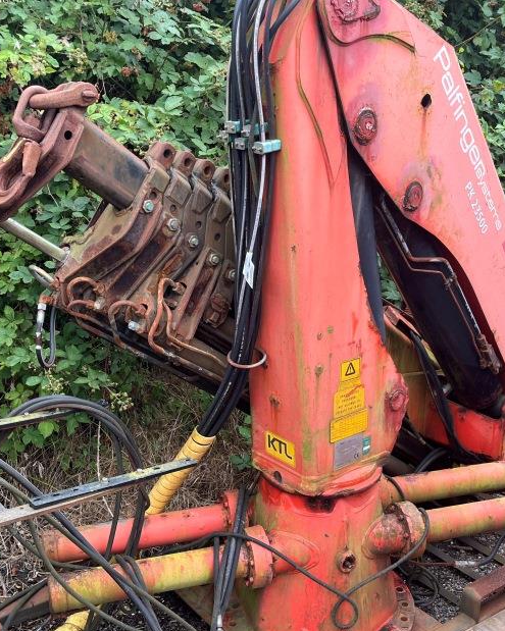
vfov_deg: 43.8
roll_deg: -2.7
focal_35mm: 42
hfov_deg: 35.6
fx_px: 785
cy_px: 341
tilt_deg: -14.1
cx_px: 279
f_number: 1.6
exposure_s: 1/134
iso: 32
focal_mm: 5.1
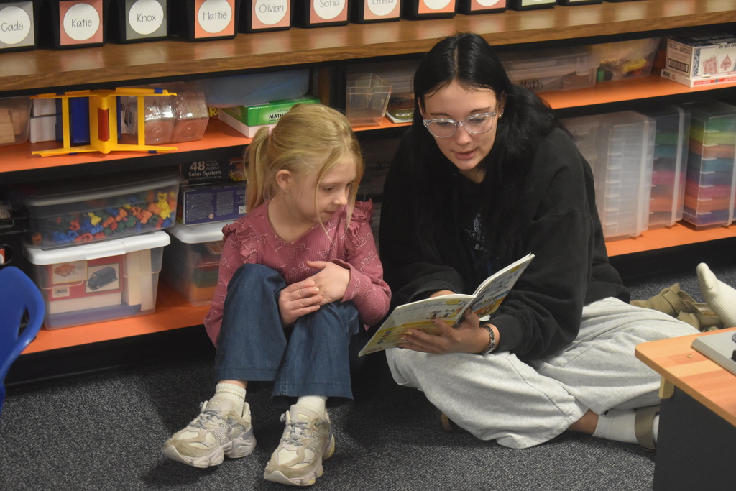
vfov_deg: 16.6
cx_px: 368
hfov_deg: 24.6
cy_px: 246
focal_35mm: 82
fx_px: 1687
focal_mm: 55
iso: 3200
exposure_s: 1/40
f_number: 5.6
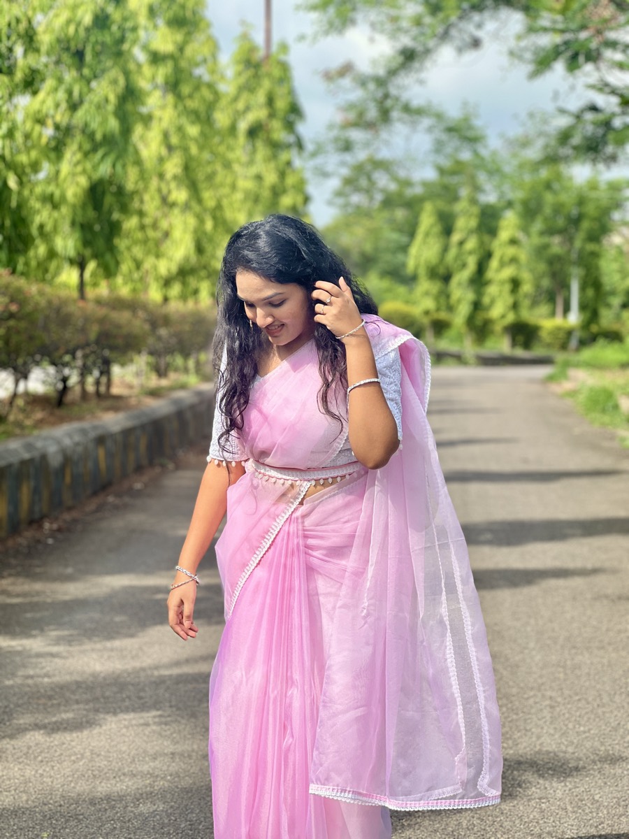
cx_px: 314
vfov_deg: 25.3
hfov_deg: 19.1
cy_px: 420
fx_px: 1866
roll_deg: -2.8
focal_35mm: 77
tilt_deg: -4.1
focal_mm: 9
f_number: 2.8
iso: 32
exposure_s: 1/367
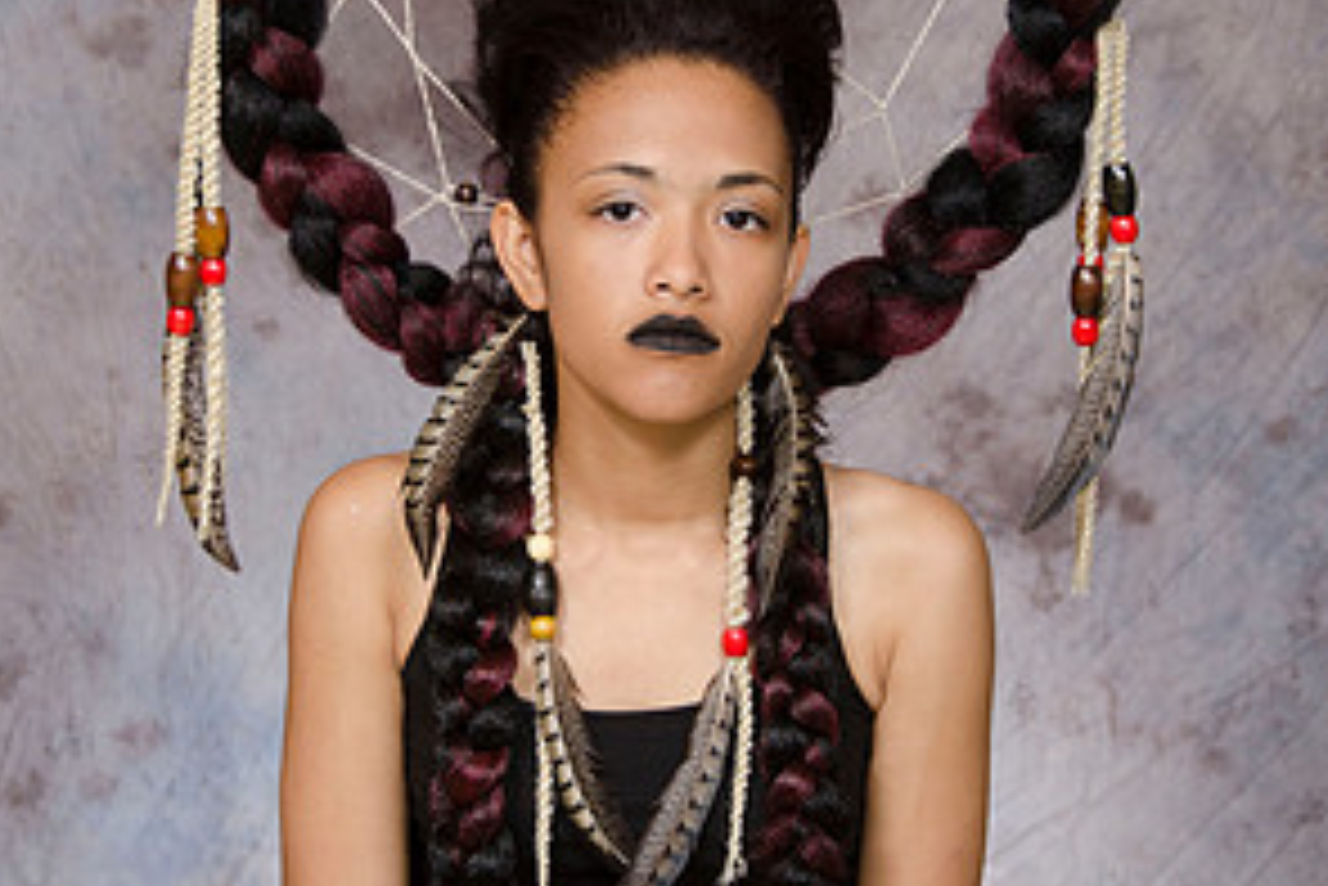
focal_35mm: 137
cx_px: 662
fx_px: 5056
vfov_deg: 10.0
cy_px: 319
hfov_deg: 15.0
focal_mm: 60
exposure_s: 1/125
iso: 200
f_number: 5.6
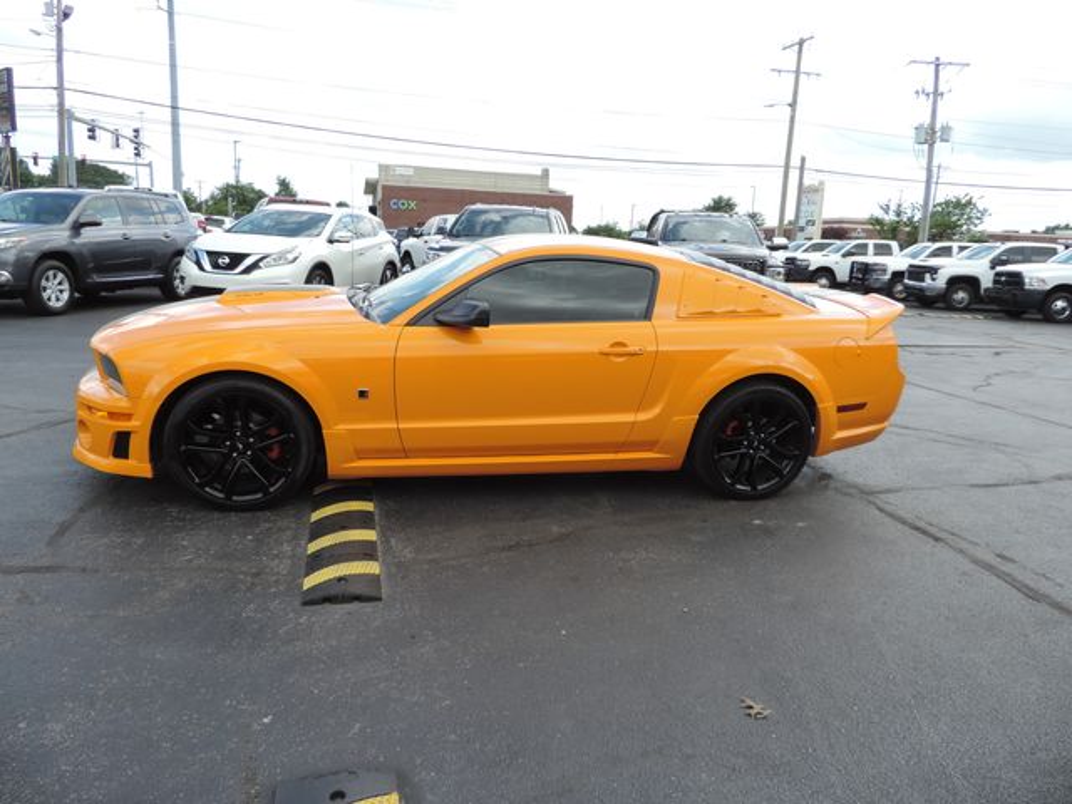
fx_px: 743
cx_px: 536
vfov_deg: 56.8
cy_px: 402
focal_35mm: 24
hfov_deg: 71.6
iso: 80
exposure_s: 1/400
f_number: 3
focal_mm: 4.3
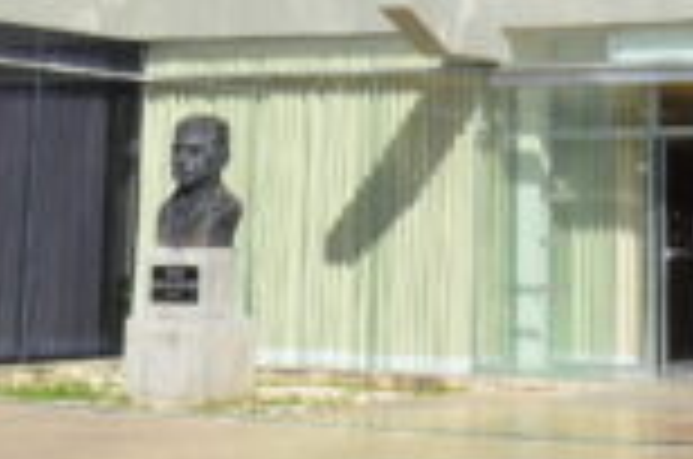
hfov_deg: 19.4
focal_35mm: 105
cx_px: 468
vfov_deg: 11.9
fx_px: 2017
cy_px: -371
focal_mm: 18
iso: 100
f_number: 9
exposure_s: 1/320
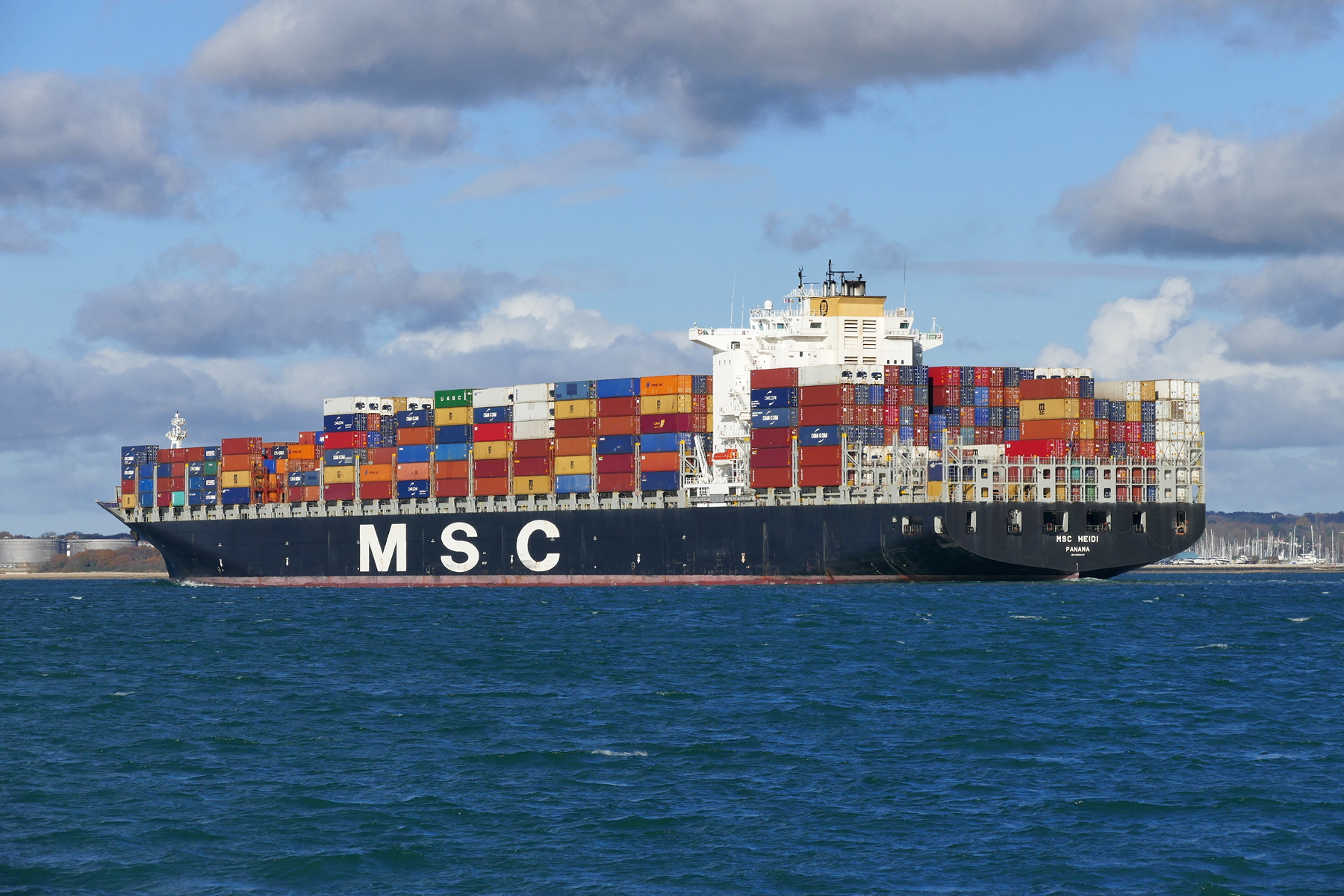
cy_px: 448
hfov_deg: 13.3
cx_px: 672
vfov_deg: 8.9
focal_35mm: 154
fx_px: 5749
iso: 125
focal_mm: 56.08
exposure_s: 1/1300
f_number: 5.6
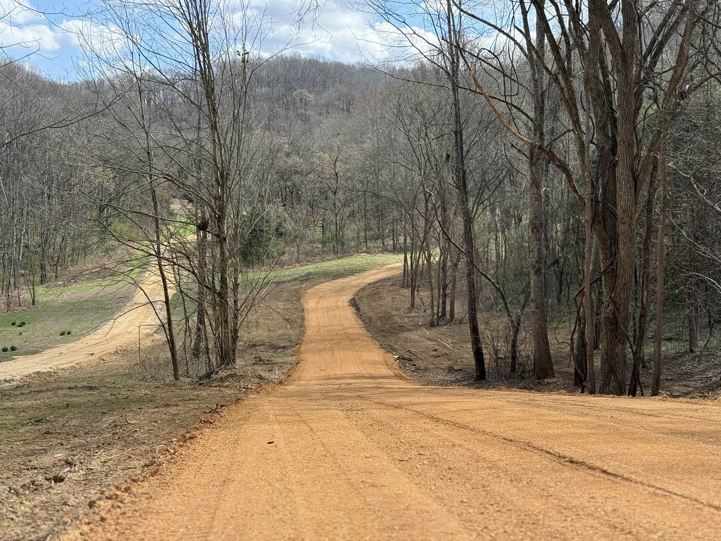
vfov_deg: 30.3
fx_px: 1000
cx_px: 360
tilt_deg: -4.7
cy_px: 270
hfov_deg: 39.7
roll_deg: -0.6
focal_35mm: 48
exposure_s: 1/2762
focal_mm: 6.76
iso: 80
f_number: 1.78
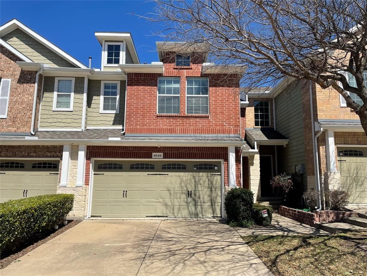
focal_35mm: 26
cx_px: 184
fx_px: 276
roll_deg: -0.3
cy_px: 138
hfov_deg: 67.3
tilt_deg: +9.6
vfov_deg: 53.1
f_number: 1.6
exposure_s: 1/4000
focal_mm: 4.2
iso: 32
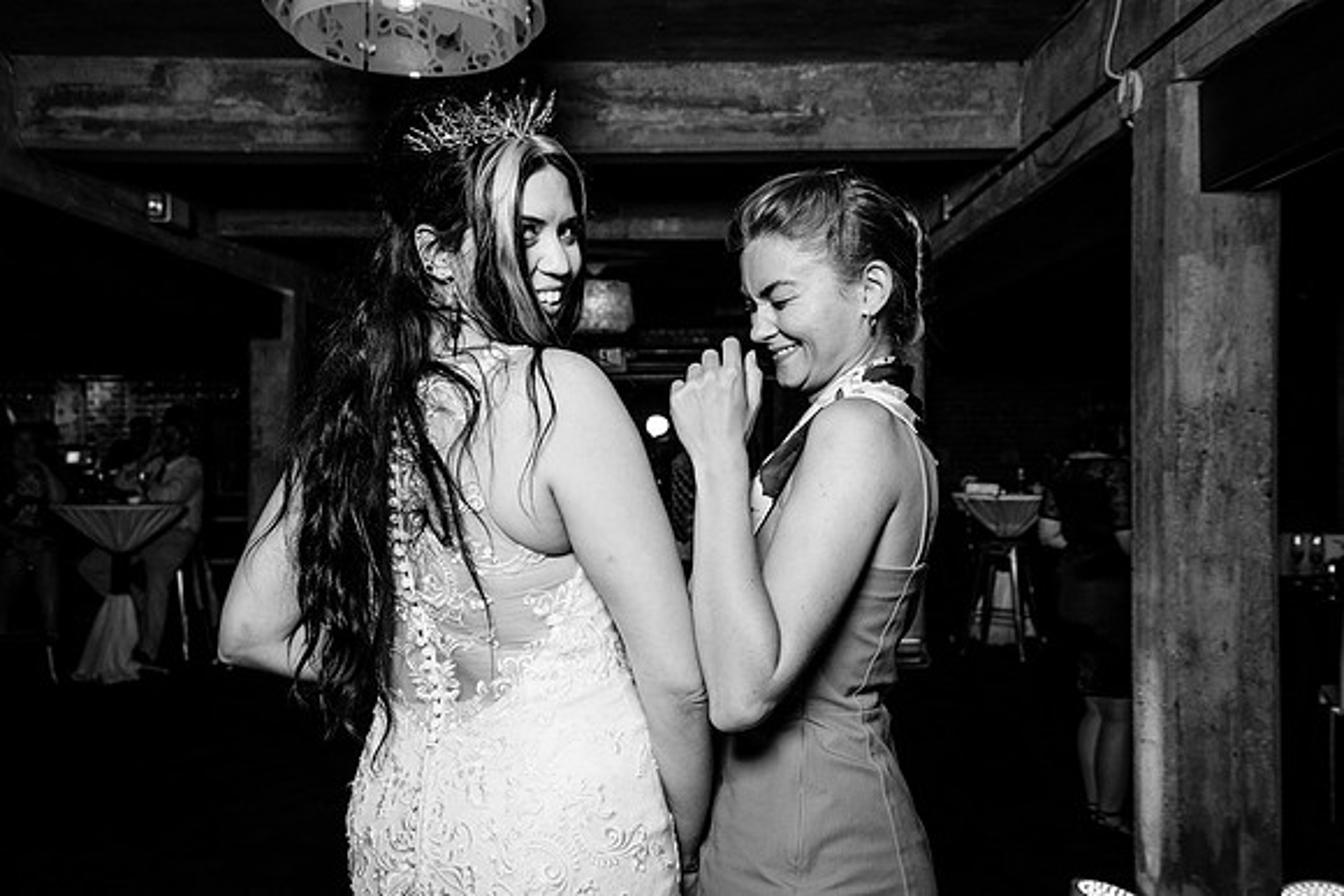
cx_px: 672
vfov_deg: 39.9
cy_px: 448
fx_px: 1237
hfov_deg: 57.0
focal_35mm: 33
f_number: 5.6
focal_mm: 32
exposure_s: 1/200
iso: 2000
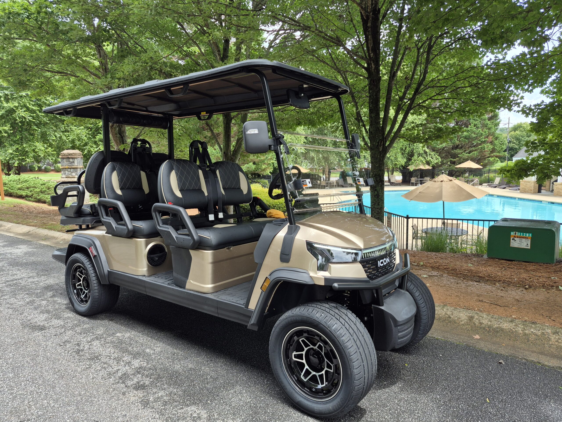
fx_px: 373
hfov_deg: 73.9
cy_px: 211
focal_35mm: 23
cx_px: 281
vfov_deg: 58.9
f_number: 1.8
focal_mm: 5.4
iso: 25
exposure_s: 1/468
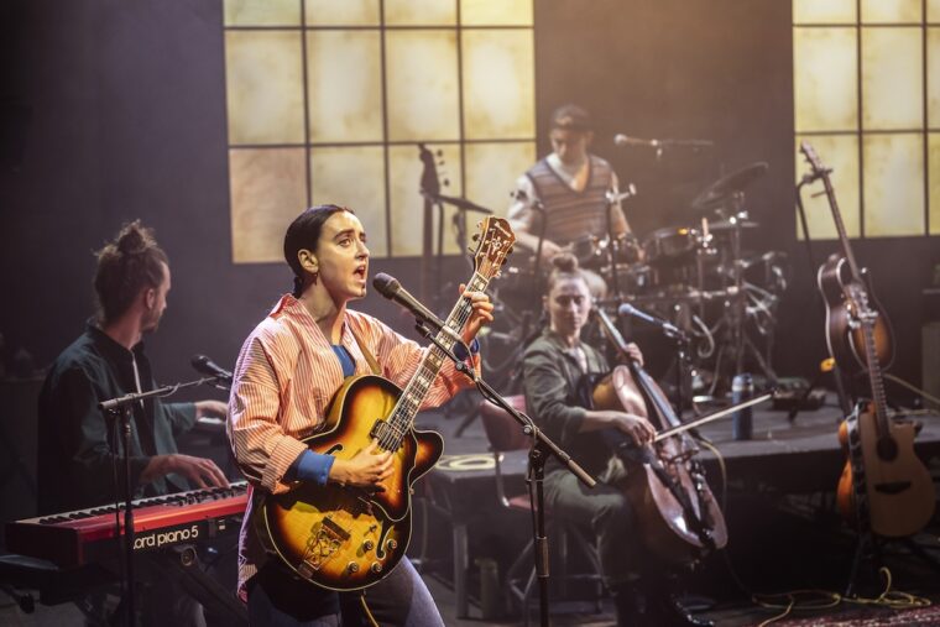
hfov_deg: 28.1
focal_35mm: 72
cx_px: 470
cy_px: 314
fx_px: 1880
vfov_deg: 18.9
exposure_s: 1/320
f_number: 2.8
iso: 1250
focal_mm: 72
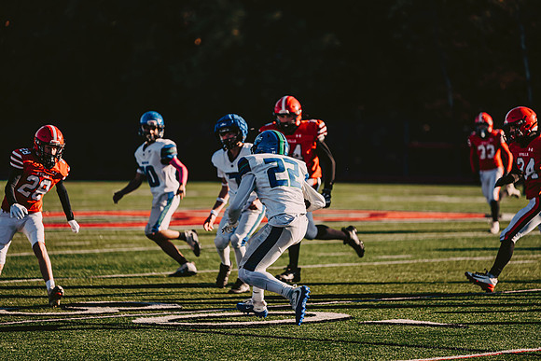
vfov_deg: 6.9
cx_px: 270
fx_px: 3006
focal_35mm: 200
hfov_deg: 10.3
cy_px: 180
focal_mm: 200
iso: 125
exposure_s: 1/3200
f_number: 2.8
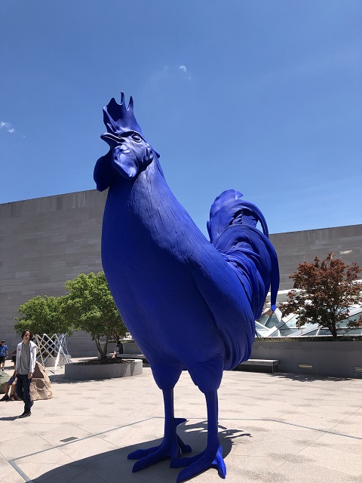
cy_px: 242
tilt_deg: +11.7
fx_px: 390
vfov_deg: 63.4
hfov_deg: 49.7
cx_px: 181
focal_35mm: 28
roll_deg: +2.3
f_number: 1.8
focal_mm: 3.99
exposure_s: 1/2000
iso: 20
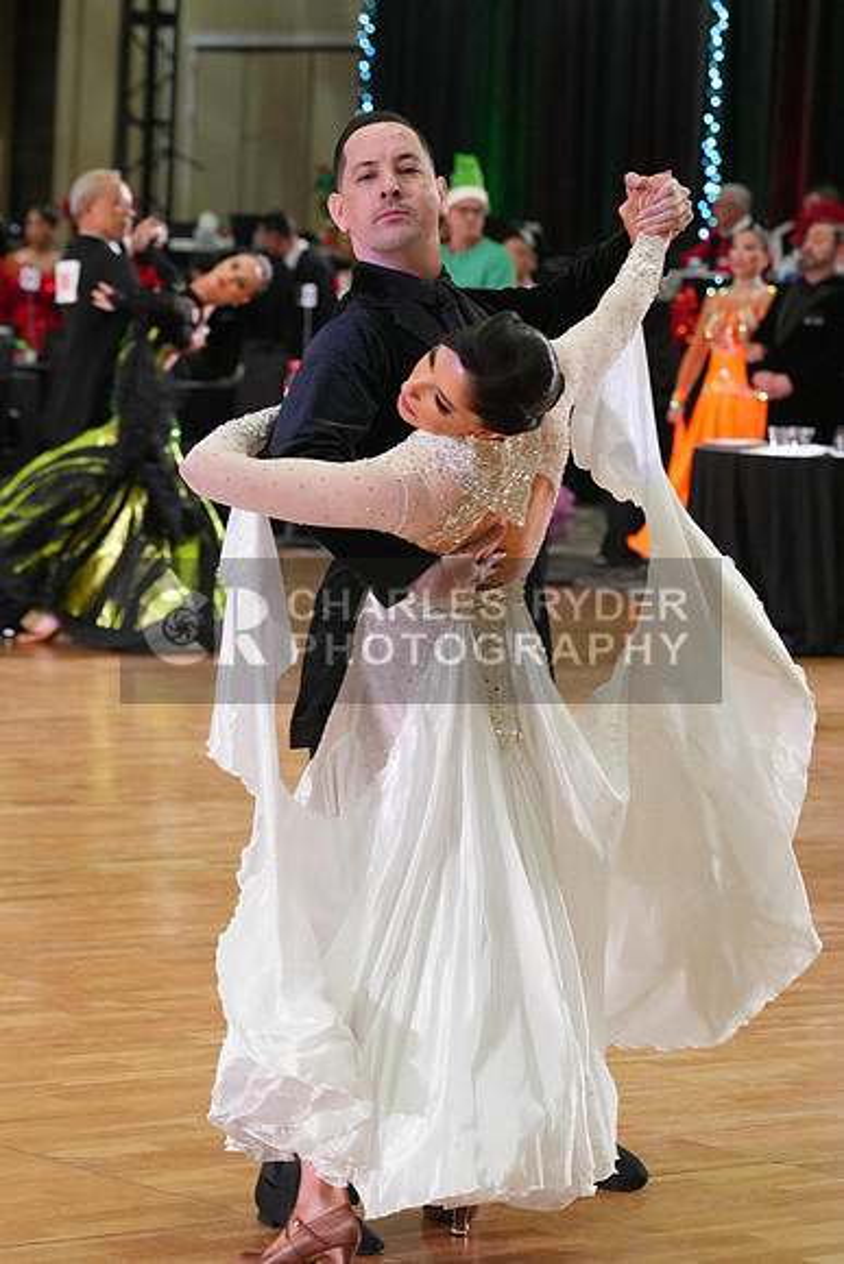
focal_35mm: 140
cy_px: 632
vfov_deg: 14.7
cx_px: 422
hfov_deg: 9.8
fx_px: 4920
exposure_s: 1/200
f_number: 6.3
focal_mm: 140
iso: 4000
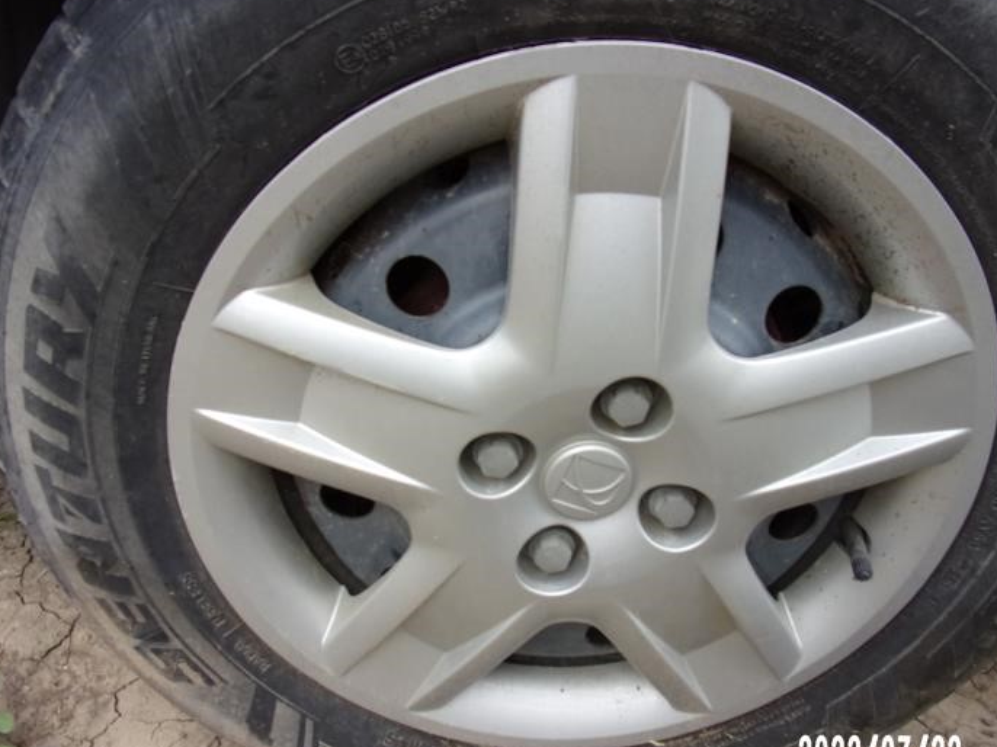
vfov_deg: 49.6
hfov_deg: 63.3
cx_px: 548
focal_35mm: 28
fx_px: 806
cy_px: 414
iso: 80
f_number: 3.3
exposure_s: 1/160
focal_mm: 4.3
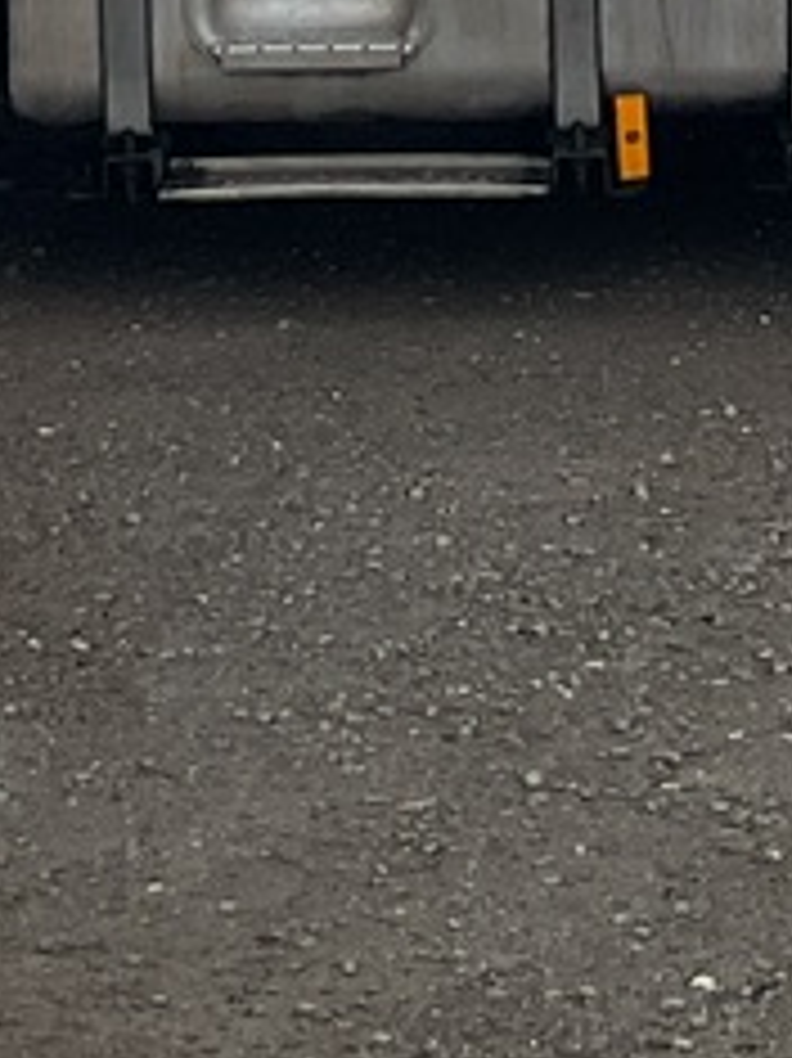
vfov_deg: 11.5
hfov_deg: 9.4
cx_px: 612
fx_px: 4824
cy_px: -941
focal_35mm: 158
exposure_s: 1/683
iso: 16
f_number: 1.8
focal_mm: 3
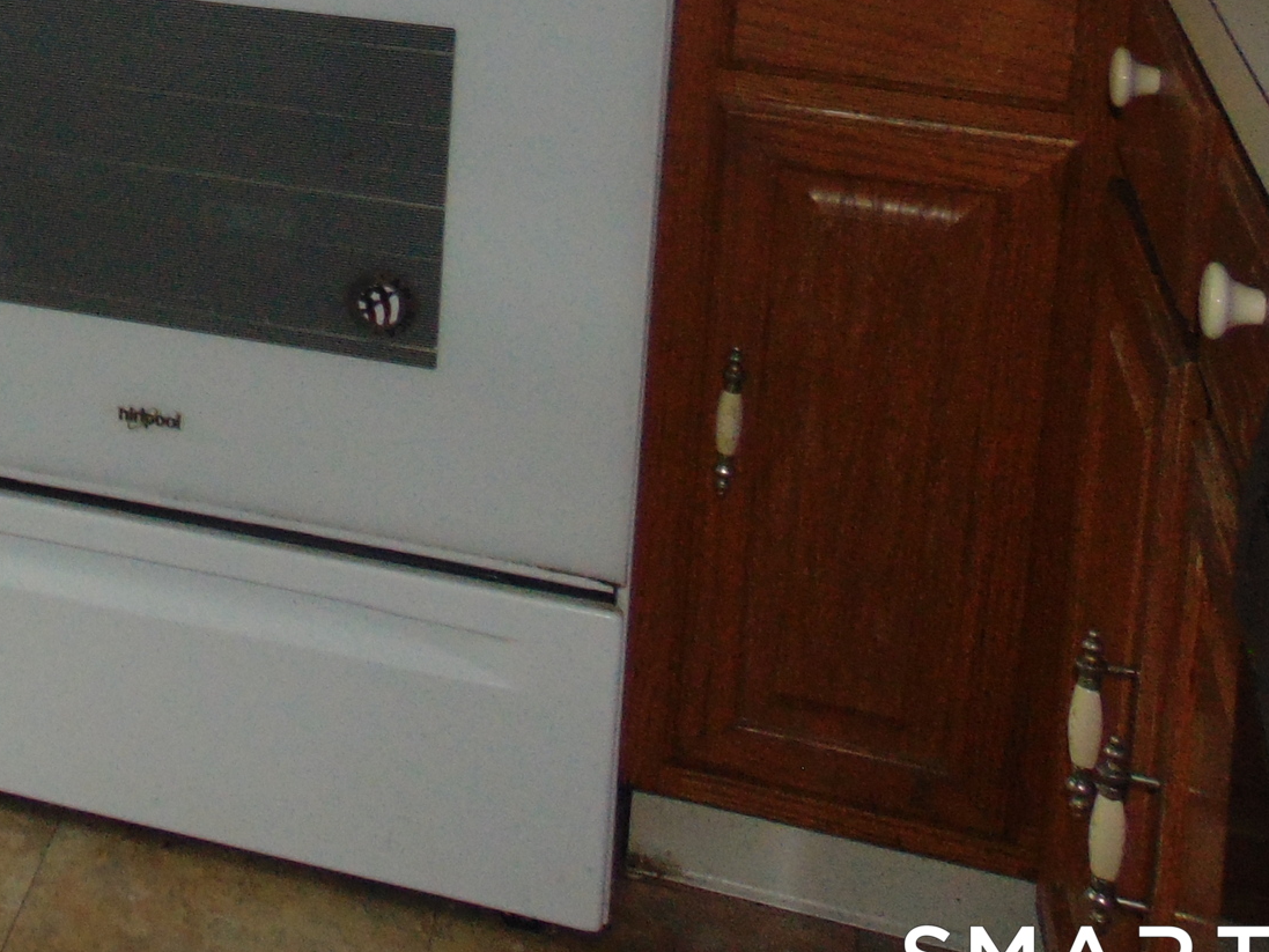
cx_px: -346
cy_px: -313
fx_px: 2566
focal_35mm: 70
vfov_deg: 19.3
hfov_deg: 24.5
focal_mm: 4.5
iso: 200
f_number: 3
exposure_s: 1/30
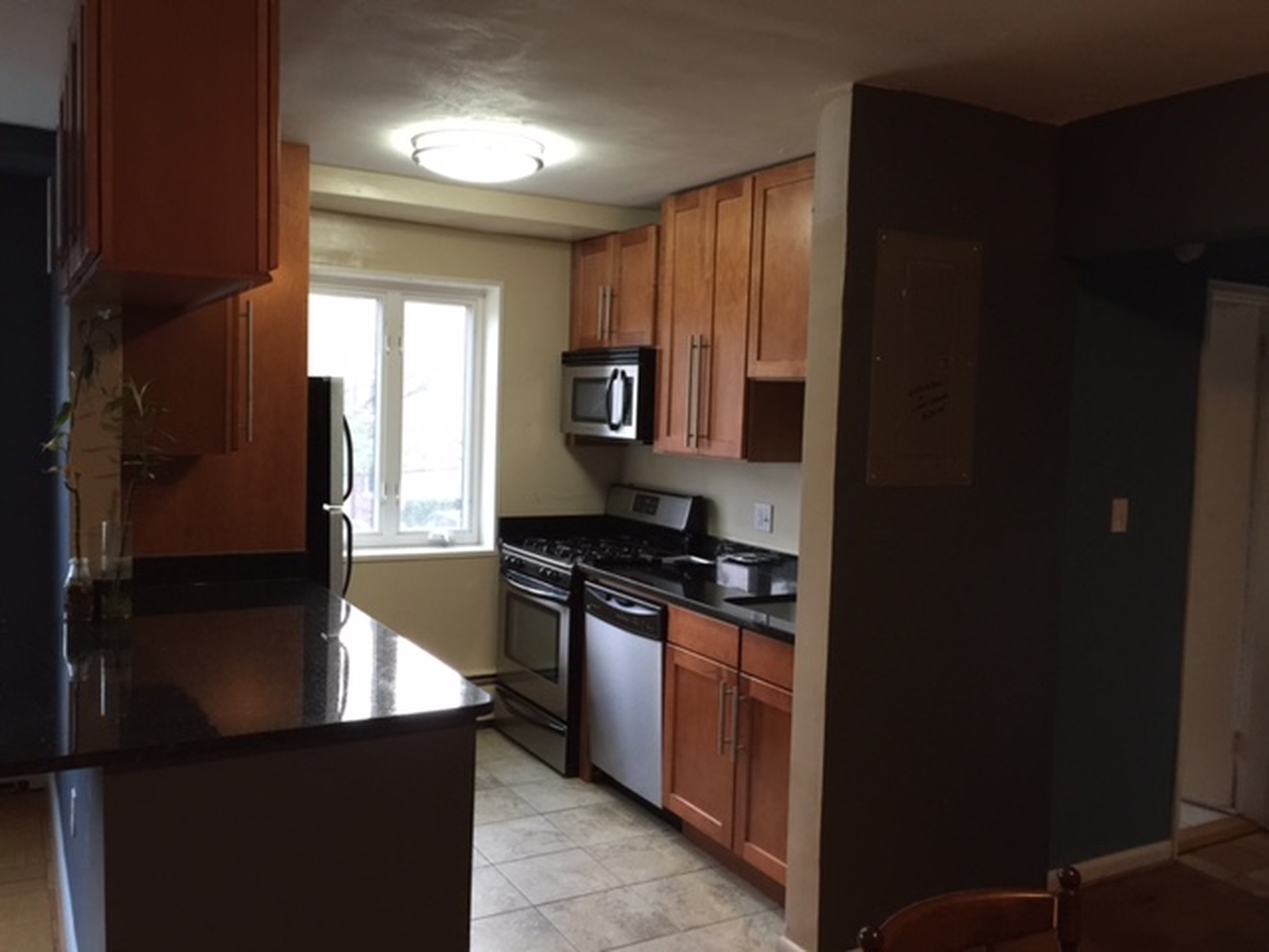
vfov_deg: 48.2
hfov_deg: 61.7
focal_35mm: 29
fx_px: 1063
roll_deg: -1.7
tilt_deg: -4.4
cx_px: 634
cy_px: 476
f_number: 2.2
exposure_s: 1/15
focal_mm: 4.15
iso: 125
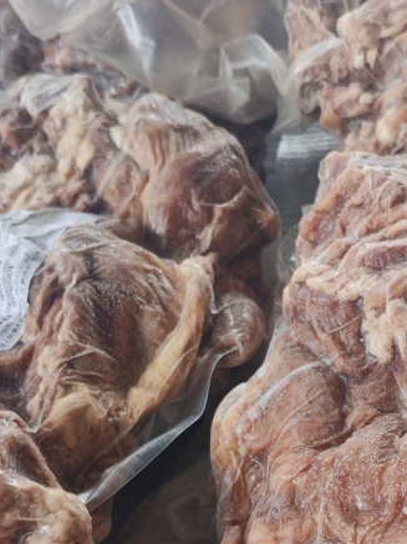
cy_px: 423
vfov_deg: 28.9
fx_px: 1036
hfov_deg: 22.0
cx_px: 300
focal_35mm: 66
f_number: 1.95
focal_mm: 5.52
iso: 64
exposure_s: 1/100
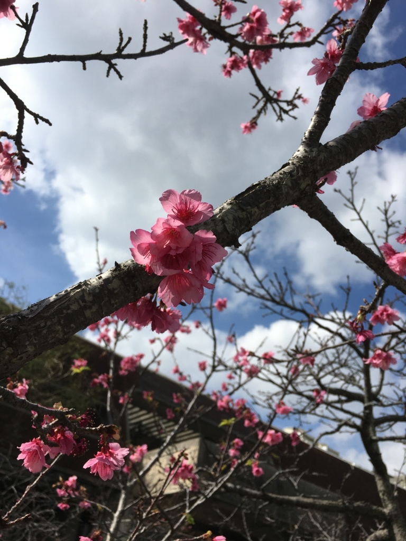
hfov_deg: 48.2
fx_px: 454
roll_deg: -9.1
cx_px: 203
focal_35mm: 29
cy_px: 270
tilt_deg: +37.9
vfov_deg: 61.7
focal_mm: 4.15
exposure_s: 1/3205
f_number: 2.2
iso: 25
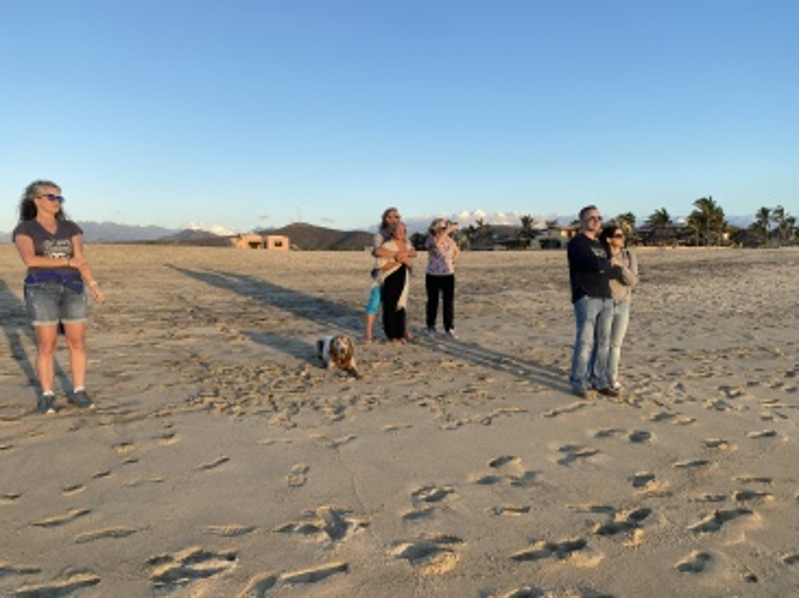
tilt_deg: -2.6
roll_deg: +0.9
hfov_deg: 67.3
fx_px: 600
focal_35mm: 26
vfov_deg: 53.0
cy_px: 299
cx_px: 400
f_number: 1.8
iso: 32
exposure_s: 1/762
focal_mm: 4.25
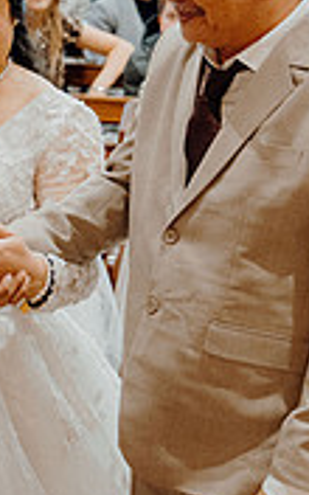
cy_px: 224
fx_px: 2035
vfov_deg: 13.9
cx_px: -107
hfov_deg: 8.5
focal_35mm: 151
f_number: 3.5
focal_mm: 45
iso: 4000
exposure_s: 1/160
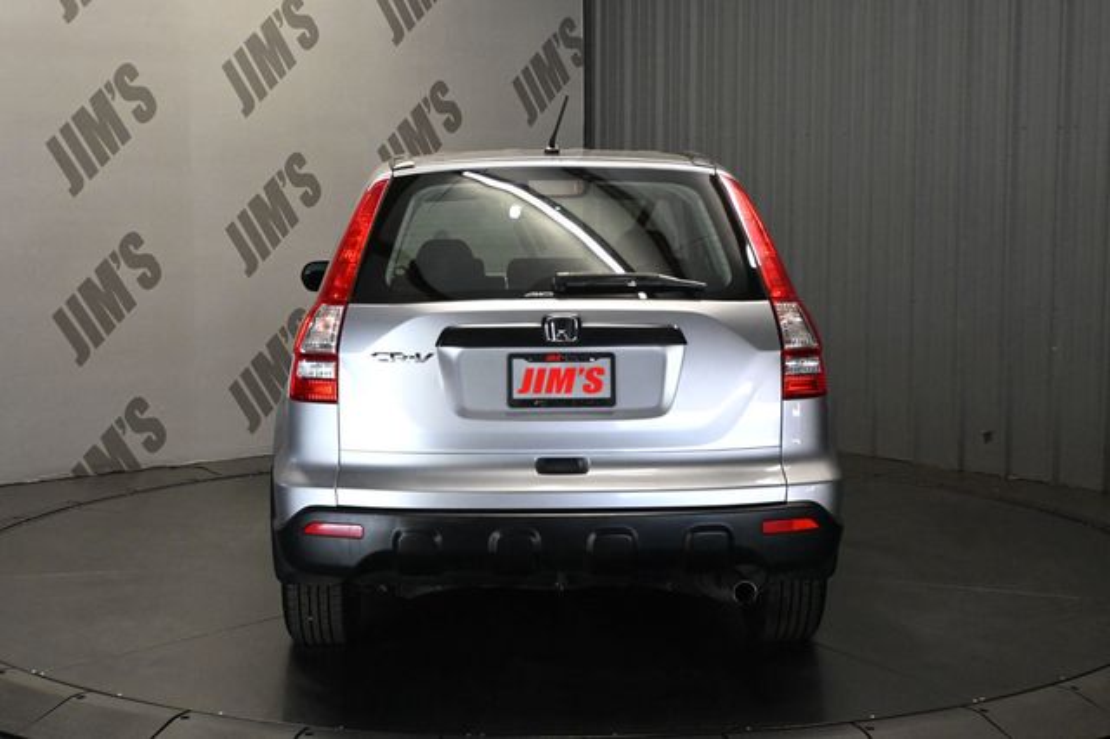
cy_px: 370
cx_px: 555
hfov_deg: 38.9
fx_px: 1572
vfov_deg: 26.5
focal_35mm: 51
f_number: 5
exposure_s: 1/125
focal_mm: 34
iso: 3200
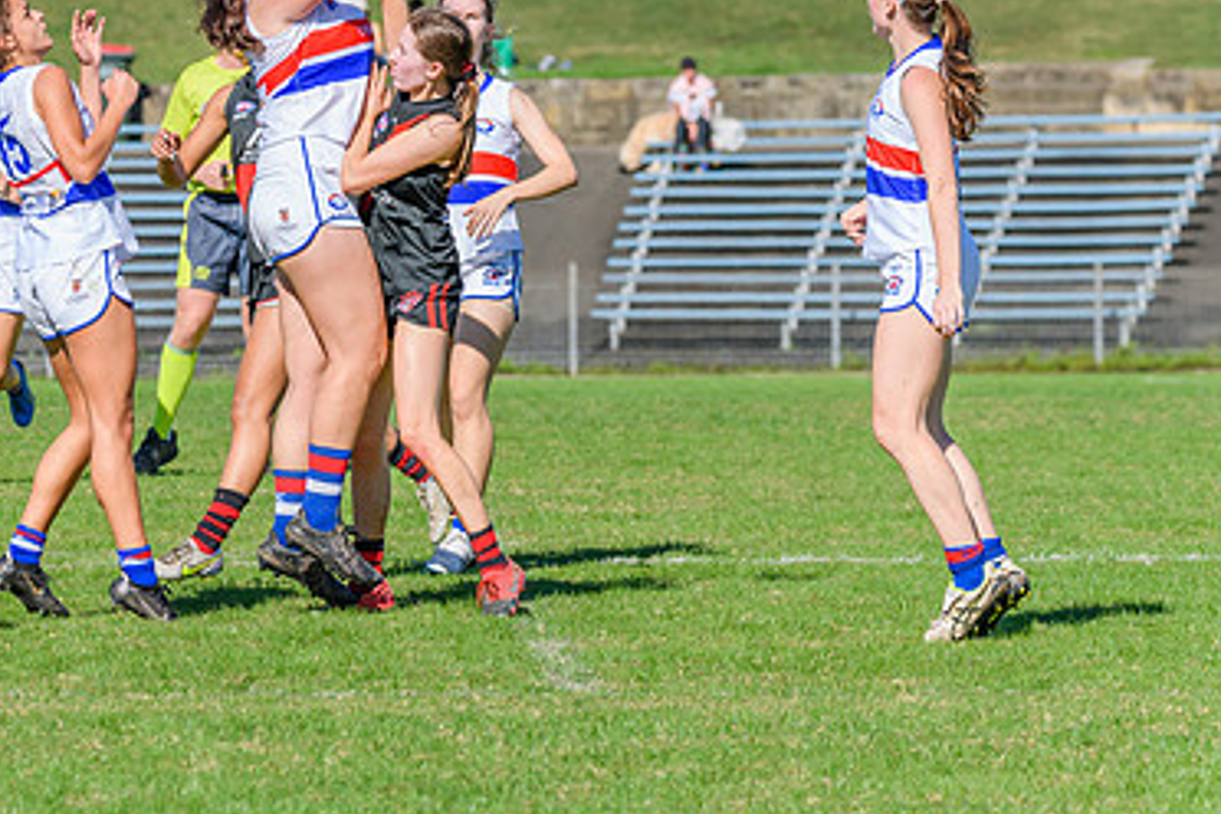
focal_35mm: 419
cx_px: 391
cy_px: 149
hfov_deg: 4.9
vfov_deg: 3.3
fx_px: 14210
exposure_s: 1/1600
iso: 640
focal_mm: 240
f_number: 9
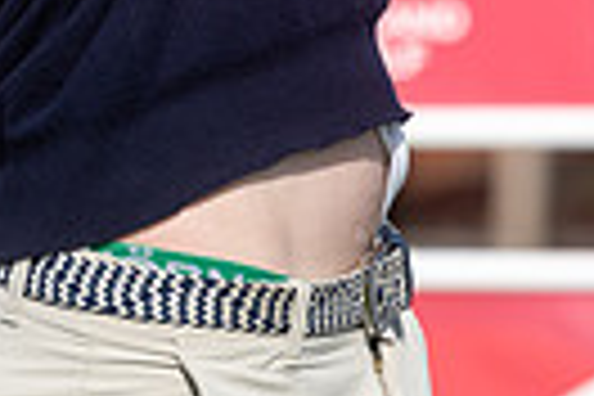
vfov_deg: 1.0
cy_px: -425
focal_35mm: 1317
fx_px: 21729
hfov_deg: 1.6
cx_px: 0
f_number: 5.6
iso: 160
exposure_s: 1/1250
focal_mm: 300
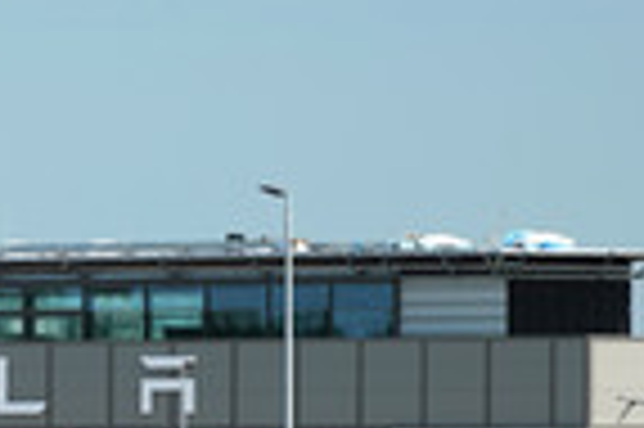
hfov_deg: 4.3
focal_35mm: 478
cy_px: 410
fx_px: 8541
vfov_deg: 2.9
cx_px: -128
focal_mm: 152
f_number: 8
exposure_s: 1/320
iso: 320
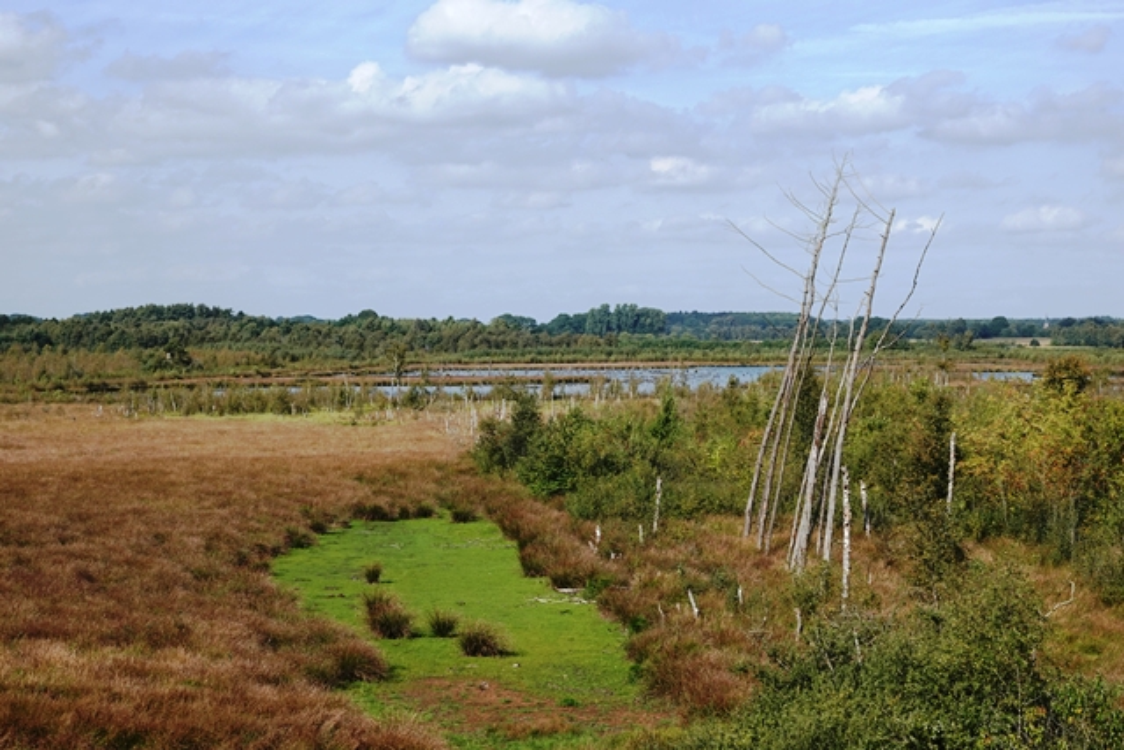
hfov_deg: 27.3
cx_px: 562
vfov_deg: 18.4
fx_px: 2311
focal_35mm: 74
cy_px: 375
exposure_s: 1/250
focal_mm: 27.24
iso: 100
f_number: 8
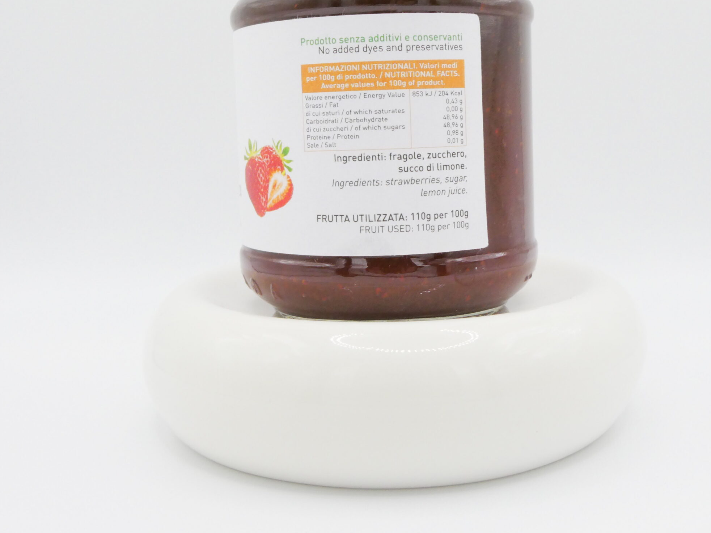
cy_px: 187
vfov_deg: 33.4
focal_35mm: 43
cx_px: 391
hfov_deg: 43.8
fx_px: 883
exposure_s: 1/80
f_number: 6.3
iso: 100
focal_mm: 5.8
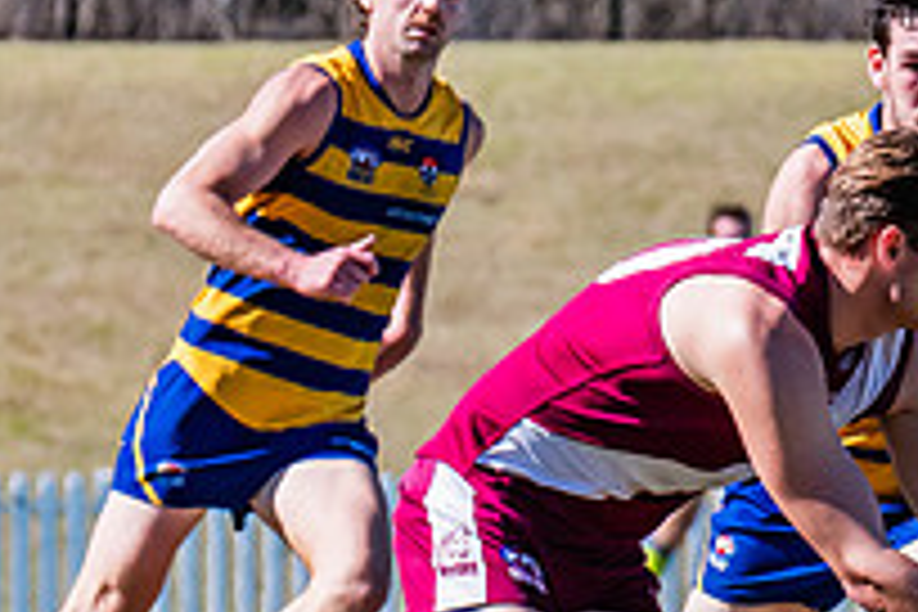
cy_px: 469
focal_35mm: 1163
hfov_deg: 1.8
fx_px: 29654
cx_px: 1068
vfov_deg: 1.2
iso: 800
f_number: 8
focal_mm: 250
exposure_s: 1/1600
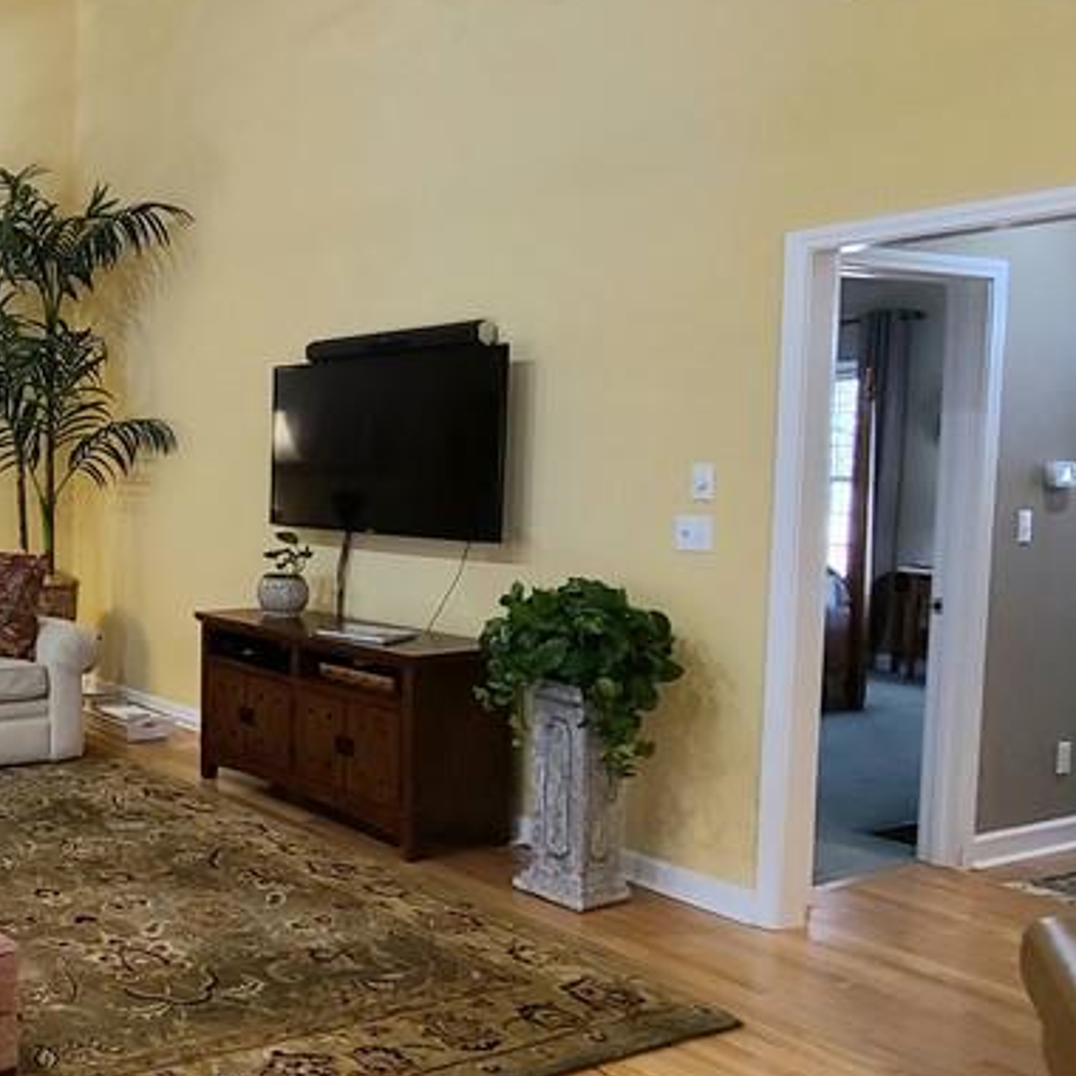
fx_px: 1090
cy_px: 549
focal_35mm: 31
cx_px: -122
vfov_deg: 52.5
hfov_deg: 41.3
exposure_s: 1/59.2
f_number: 2.2
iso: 250
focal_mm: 2.2
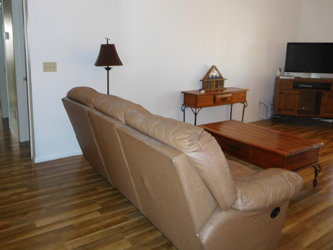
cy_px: 104
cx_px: 146
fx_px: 289
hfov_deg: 59.8
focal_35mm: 30
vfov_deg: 46.6
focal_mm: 4.5
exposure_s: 1/30
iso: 400
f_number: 3.4
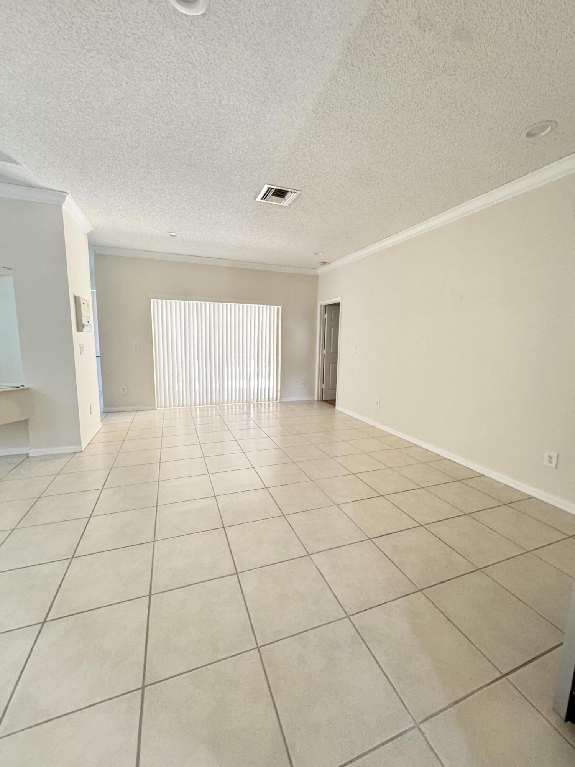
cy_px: 384
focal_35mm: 14
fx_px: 310
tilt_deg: -8.6
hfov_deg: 85.7
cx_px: 288
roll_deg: -0.6
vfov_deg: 102.1
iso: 1000
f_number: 2.2
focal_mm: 2.22
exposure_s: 1/60
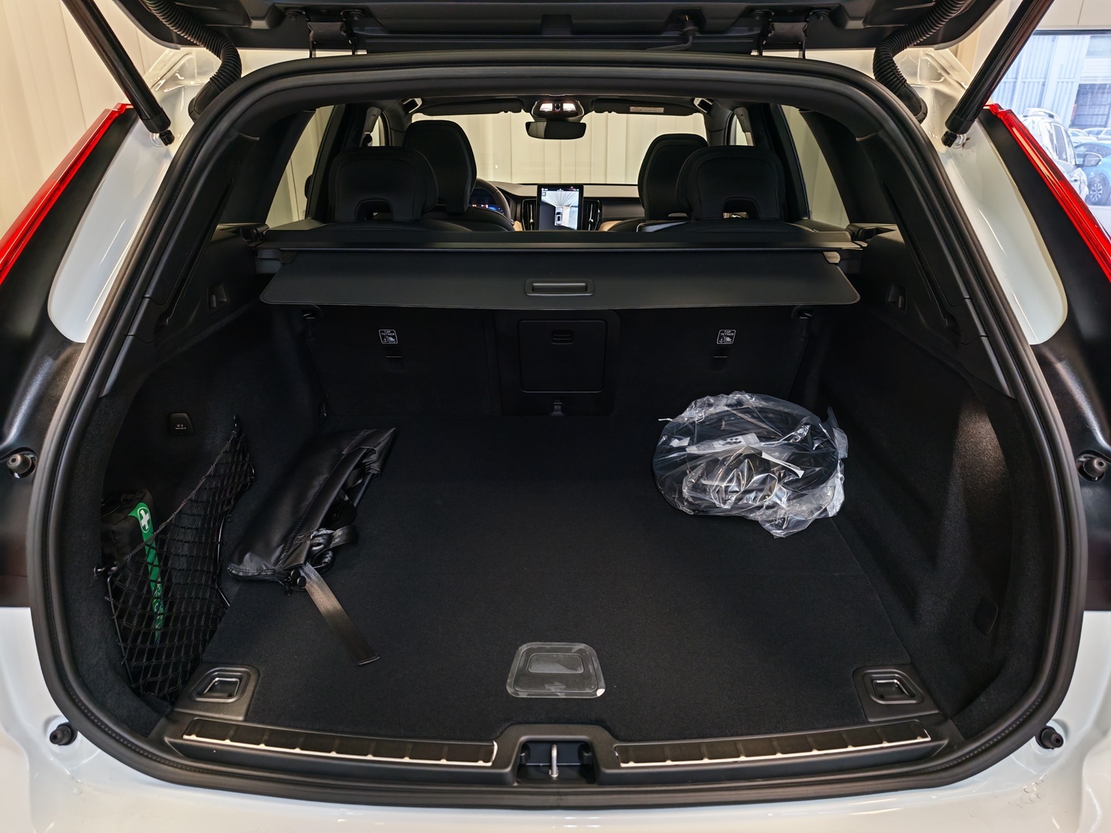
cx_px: 556
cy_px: 416
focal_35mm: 23
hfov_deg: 73.9
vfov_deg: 58.9
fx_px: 738
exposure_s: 1/50
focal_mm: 5.4
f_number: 1.6
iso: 100
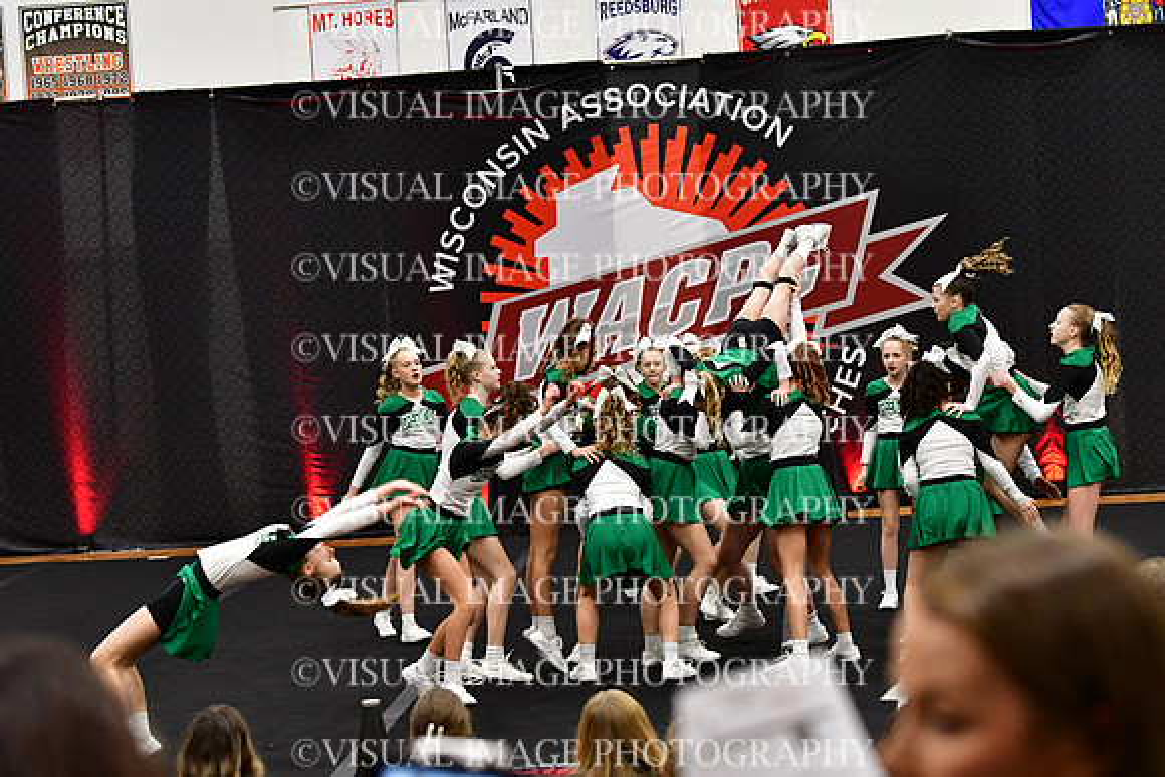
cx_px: 582
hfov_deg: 19.5
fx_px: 3399
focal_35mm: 105
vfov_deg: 13.0
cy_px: 388
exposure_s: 1/500
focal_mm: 70
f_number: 3.5
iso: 4000
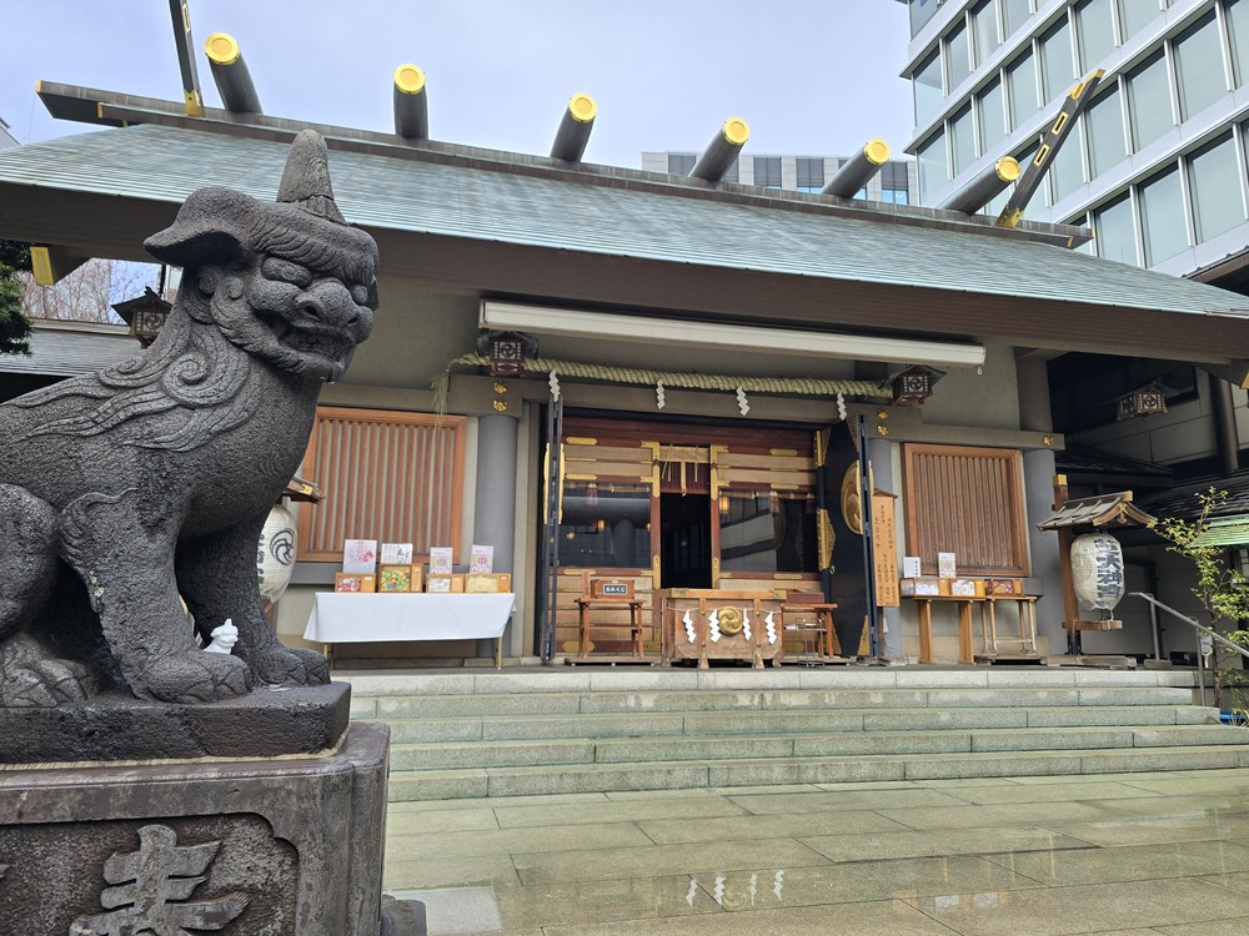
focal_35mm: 23
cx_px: 624
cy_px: 468
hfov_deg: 73.9
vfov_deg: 58.9
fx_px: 830
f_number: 1.7
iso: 12
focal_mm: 6.3
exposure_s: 1/339
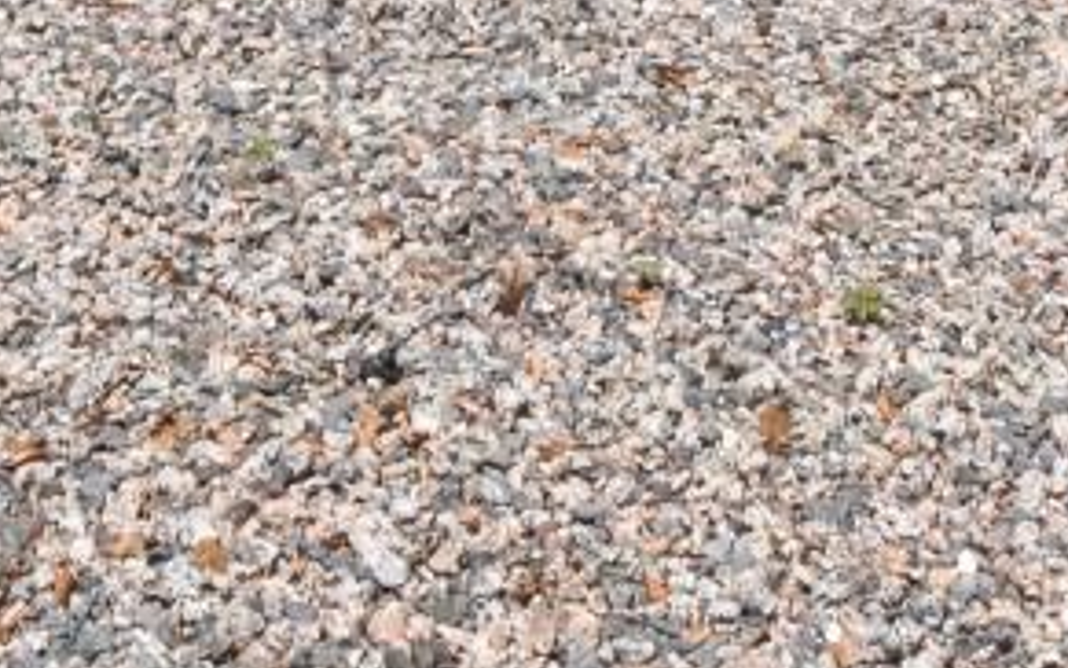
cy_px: -1075
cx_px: 444
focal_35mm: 85
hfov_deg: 24.3
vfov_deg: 11.7
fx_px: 2475
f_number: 7.1
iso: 100
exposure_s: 1/200
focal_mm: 10
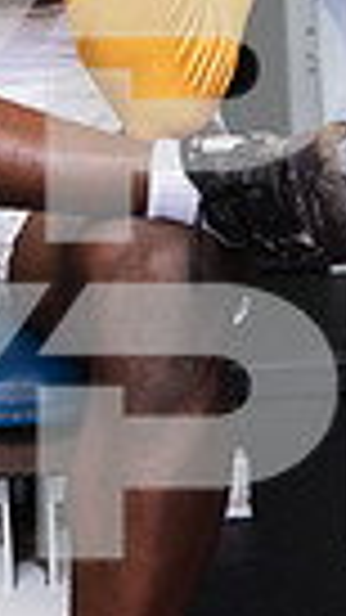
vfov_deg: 10.4
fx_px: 3362
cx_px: -4
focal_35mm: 206
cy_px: 108
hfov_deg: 5.9
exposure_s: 1/400
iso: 500
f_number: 6.3
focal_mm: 60
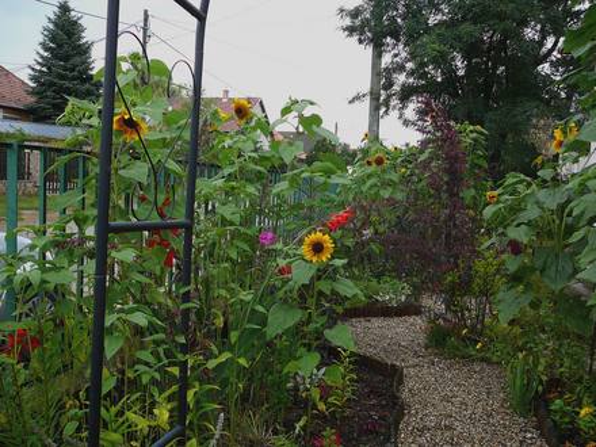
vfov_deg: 40.7
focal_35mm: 35
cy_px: 224
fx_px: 603
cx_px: 298
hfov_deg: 52.6
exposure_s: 1/320
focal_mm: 5.2
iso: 80
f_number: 2.8
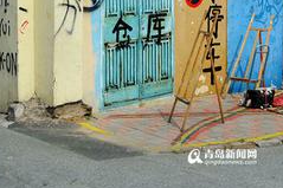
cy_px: -56
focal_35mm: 91
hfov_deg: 22.0
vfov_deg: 14.4
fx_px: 715
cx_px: 237
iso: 200
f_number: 2.8
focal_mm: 34
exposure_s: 1/5000
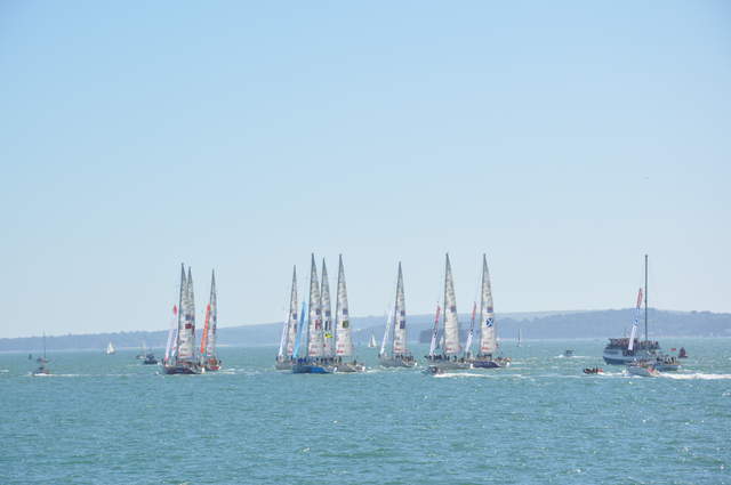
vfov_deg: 8.7
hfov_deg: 13.1
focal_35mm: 158
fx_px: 3194
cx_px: 366
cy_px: 242
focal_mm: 105
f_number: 10
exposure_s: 1/400
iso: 200
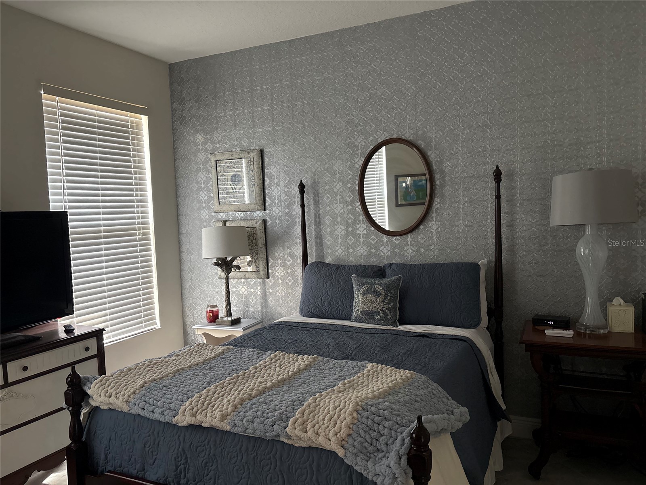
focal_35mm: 26
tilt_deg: -4.6
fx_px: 485
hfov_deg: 67.3
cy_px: 242
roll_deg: +1.6
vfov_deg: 53.1
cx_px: 323
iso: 400
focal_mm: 5.96
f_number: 1.6
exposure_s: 1/40
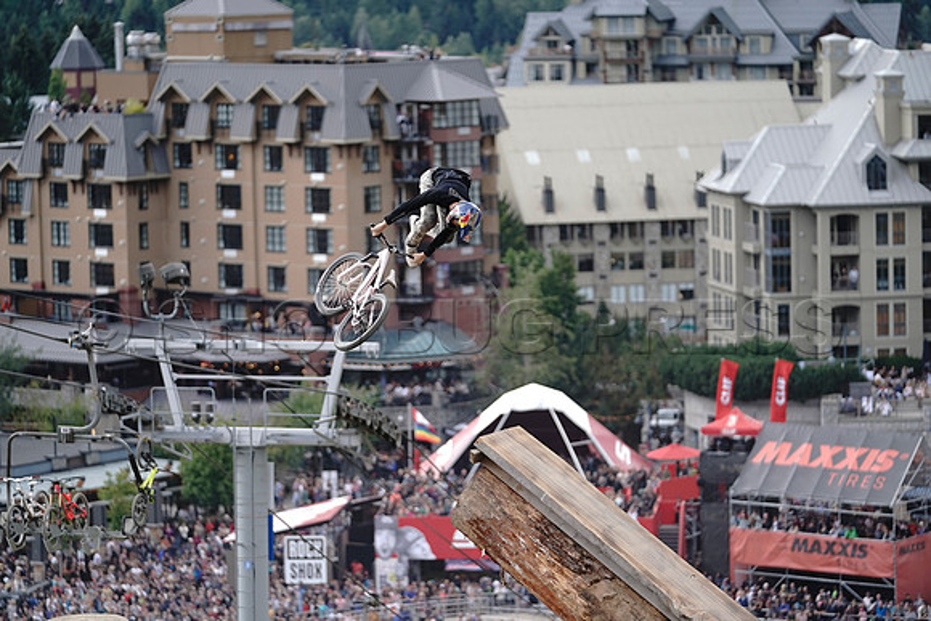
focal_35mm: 156
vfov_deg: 8.8
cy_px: 310
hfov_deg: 13.2
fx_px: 4035
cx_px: 466
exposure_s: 1/1250
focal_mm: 156
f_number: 2.8
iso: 400
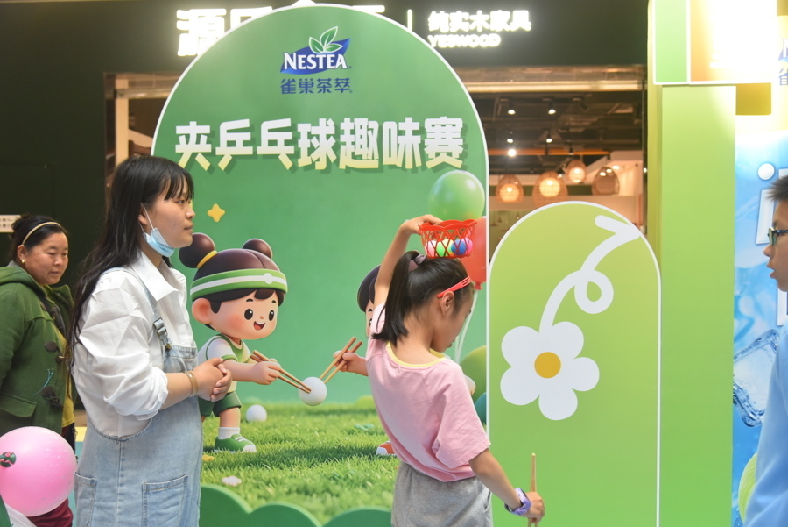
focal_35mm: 38
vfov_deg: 35.1
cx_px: 394
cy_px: 264
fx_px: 832
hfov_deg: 50.7
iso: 1600
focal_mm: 38
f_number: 4.5
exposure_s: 1/80
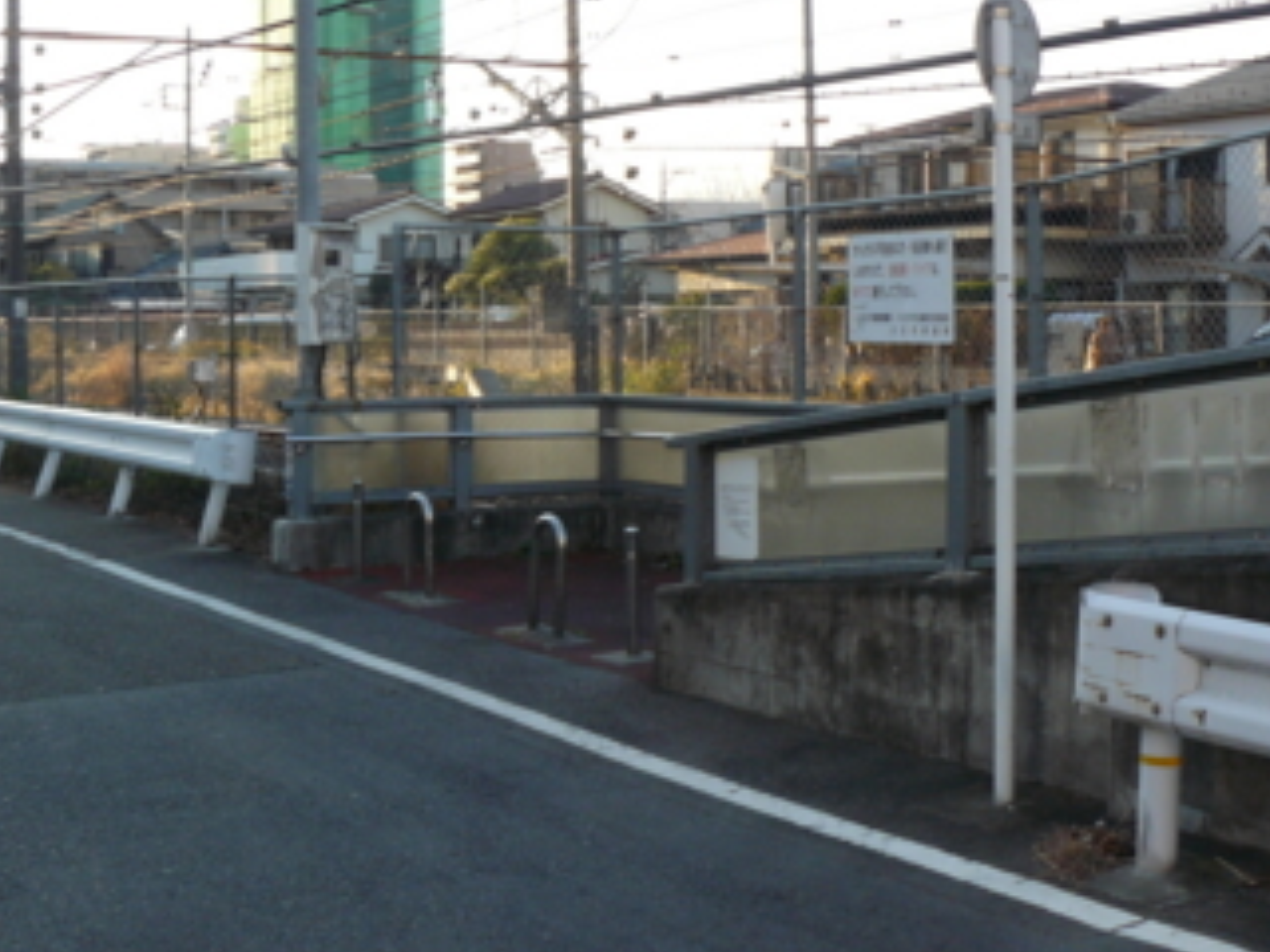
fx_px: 1981
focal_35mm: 54
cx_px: 512
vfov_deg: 27.0
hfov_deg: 35.4
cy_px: 432
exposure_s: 1/125
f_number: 4
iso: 100
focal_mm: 6
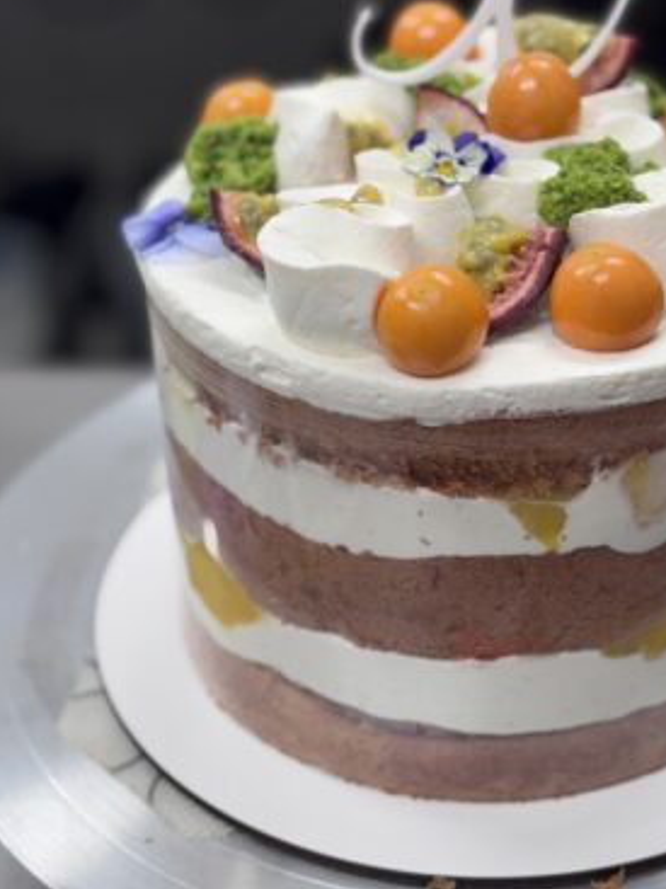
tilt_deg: -28.9
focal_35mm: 75
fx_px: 1925
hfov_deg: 19.5
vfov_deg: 25.9
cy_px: 306
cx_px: 511
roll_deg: -1.2
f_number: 1.78
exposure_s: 1/100
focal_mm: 6.76
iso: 80
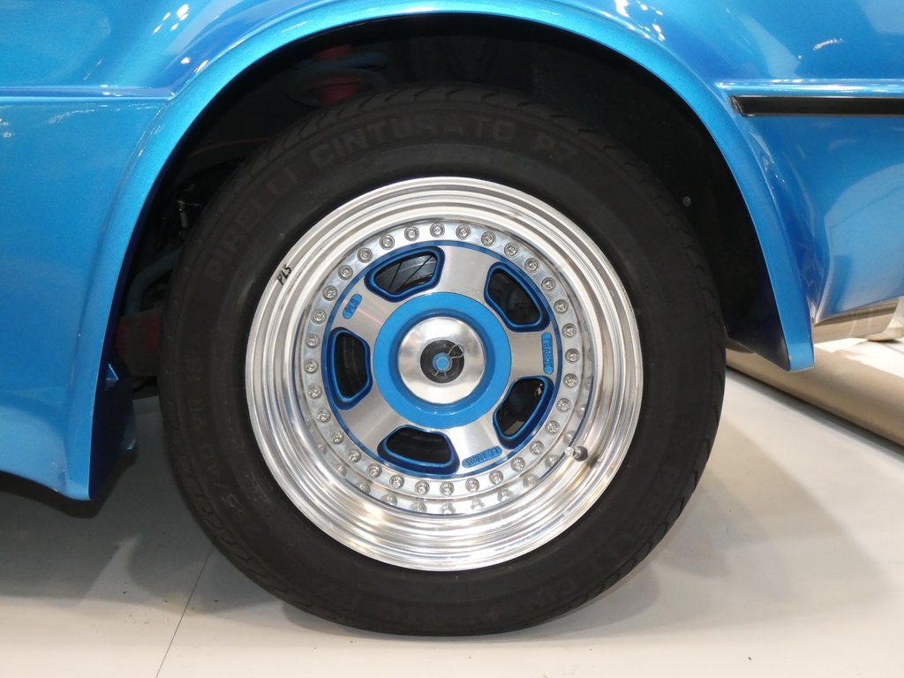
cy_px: 339
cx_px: 452
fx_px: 1306
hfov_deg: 38.2
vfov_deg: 29.1
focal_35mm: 50
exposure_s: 1/60
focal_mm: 9
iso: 800
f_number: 4
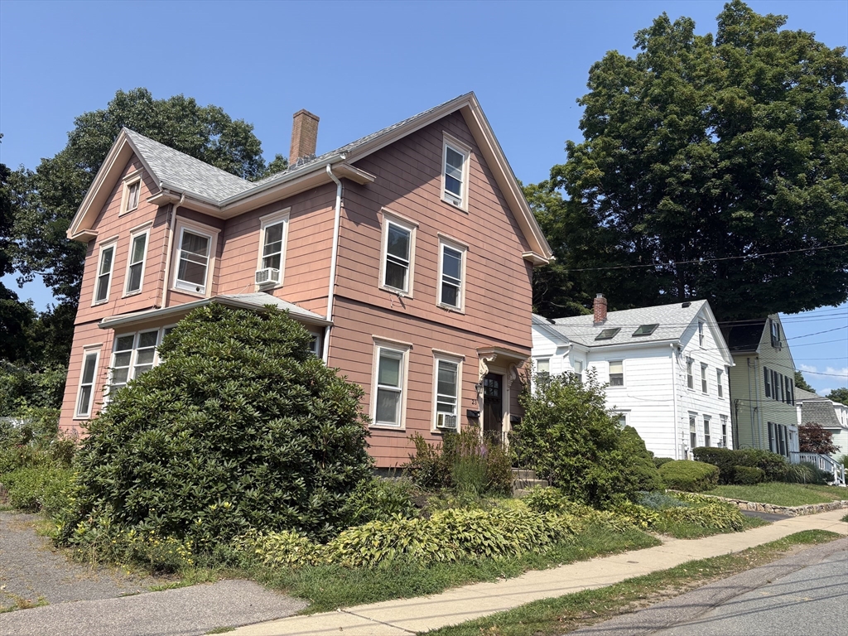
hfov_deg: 67.3
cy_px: 318
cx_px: 424
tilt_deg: +11.6
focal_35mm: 26
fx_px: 637
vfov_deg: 53.1
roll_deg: -1.9
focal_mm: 5.96
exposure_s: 1/3448
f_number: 1.6
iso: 50
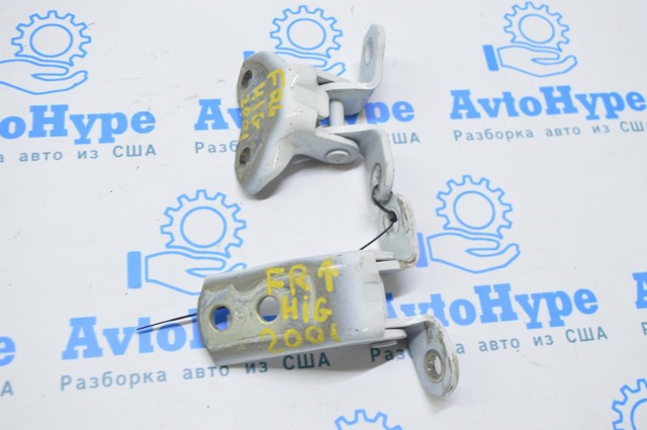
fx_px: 781
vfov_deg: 30.8
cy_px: 215
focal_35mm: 44
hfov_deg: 45.0
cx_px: 324
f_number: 5.6
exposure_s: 1/20
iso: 400
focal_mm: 29
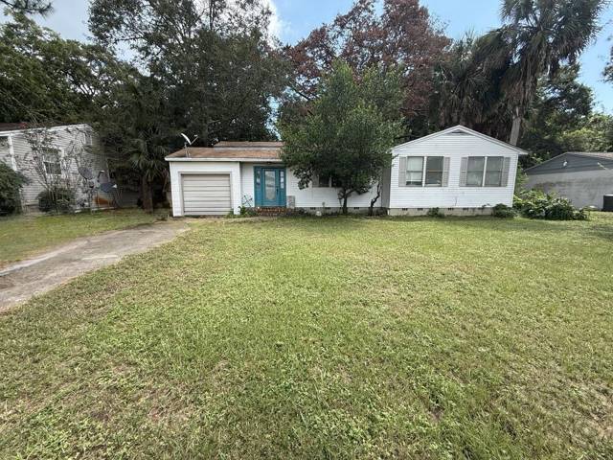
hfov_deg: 102.1
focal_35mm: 14
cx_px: 306
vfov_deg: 85.7
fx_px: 248
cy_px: 230
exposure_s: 1/559
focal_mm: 2.22
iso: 50
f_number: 2.2
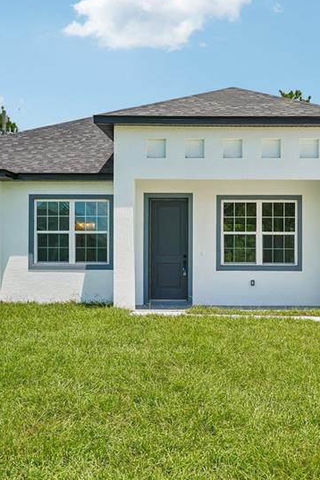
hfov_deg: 22.2
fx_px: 813
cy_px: 214
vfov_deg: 32.9
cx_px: 213
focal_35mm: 61
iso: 50
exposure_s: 1/200
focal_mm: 32
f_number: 8
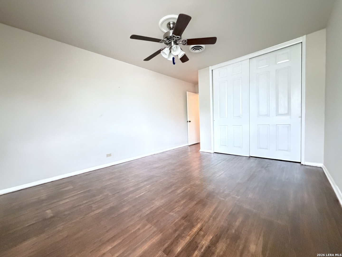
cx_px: 171
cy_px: 128
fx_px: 138
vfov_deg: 85.7
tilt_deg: -2.2
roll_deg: +1.9
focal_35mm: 14
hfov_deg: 102.1
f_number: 2.2
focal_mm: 2.22
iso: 1250
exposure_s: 1/30
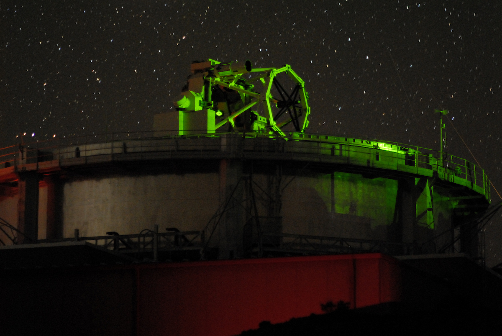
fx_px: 503
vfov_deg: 37.0
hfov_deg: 53.1
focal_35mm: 36
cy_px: 168
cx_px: 251
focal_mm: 24
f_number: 2.8
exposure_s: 30
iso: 1600
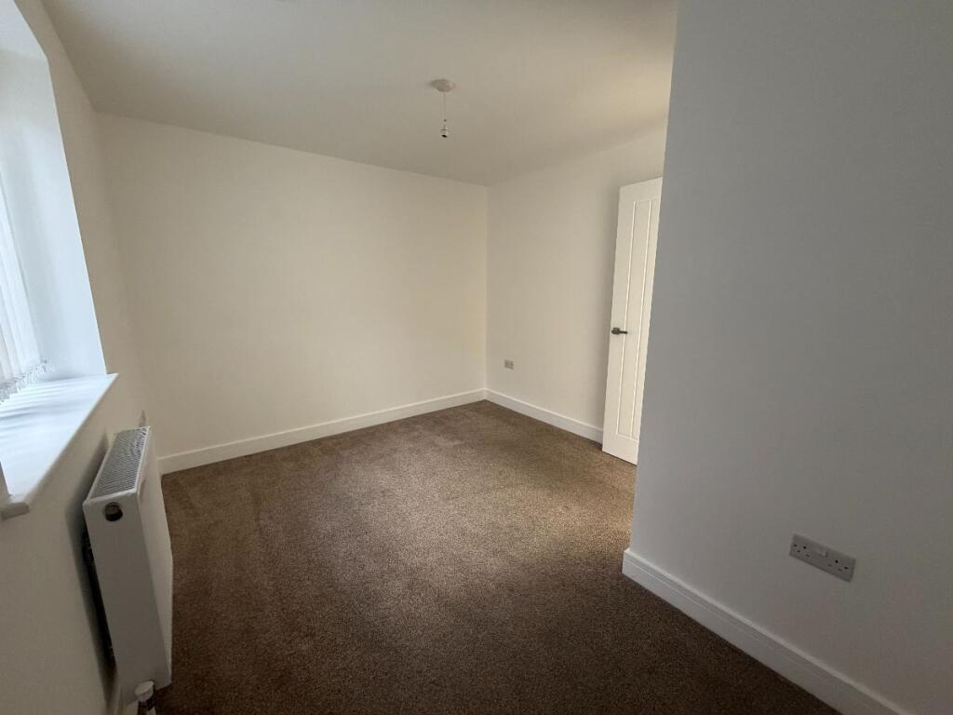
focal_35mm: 14
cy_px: 358
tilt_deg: -10.8
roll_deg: +0.6
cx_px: 476
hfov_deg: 102.1
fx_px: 385
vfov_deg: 85.7
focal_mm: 2.22
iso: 320
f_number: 2.2
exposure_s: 1/121
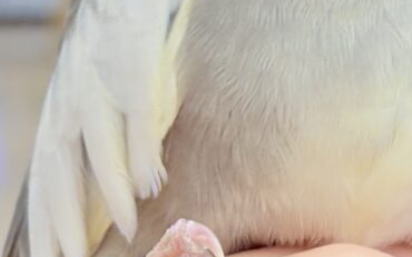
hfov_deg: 11.6
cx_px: 419
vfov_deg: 7.1
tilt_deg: +3.0
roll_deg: +1.1
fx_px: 2009
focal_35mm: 179
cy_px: -206
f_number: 1.6
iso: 40
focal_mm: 5.96
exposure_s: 1/50
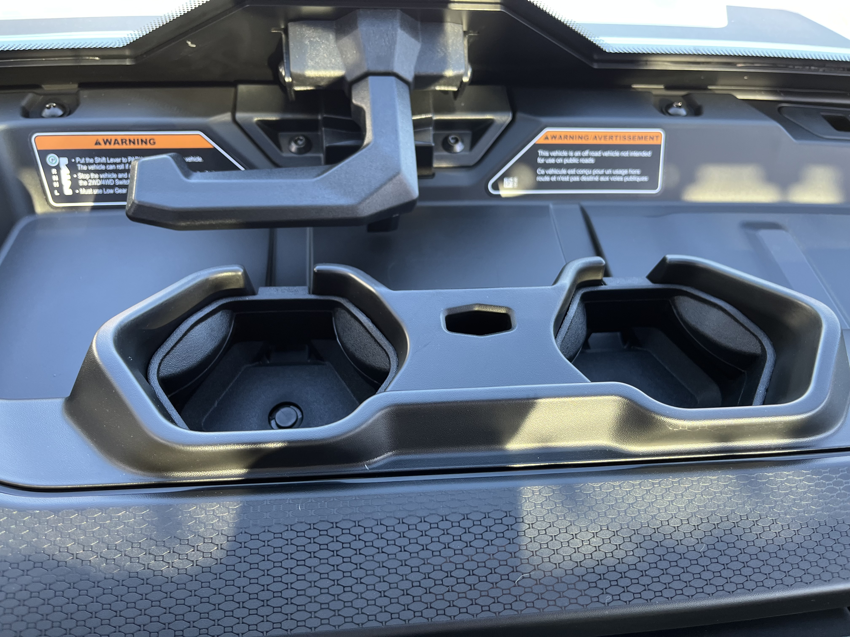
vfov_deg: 53.1
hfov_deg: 67.3
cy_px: 318
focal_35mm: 26
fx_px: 638
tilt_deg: -52.1
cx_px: 425
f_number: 1.6
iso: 125
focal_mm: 5.1
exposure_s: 1/121
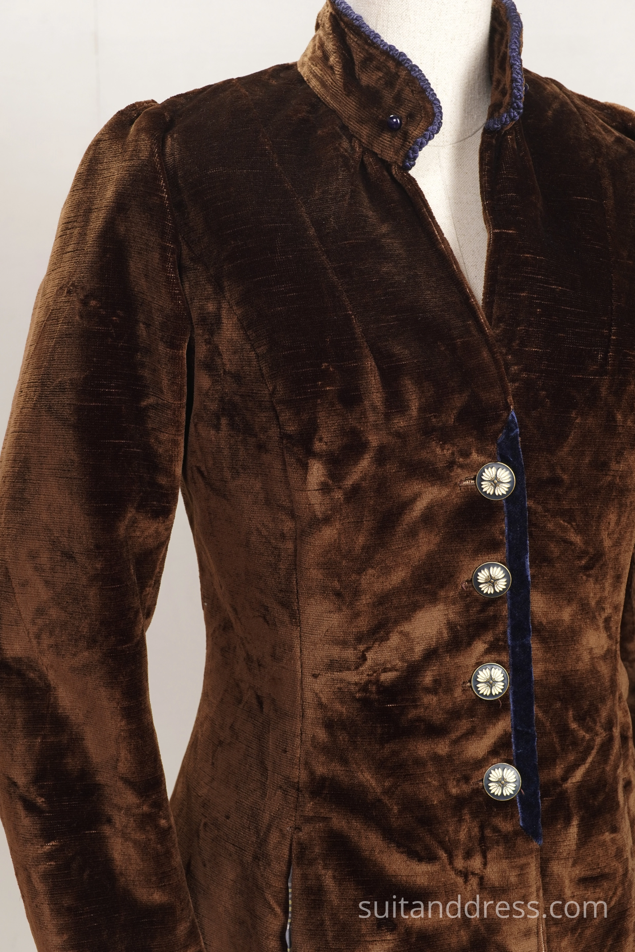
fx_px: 1270
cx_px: 318
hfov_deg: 28.1
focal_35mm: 48
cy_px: 476
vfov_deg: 41.1
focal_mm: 32
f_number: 6.3
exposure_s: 1/15
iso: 320
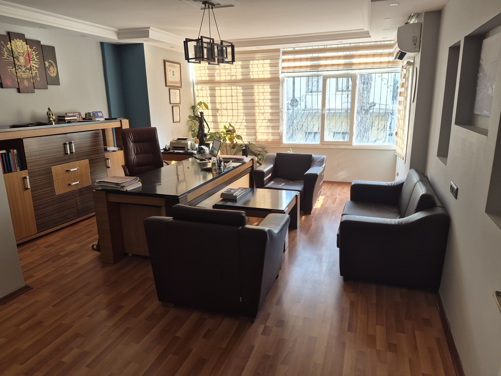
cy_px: 188
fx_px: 333
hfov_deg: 73.9
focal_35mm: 23
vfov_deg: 58.9
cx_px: 250
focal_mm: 5.4
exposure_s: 1/180
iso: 100
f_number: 1.8
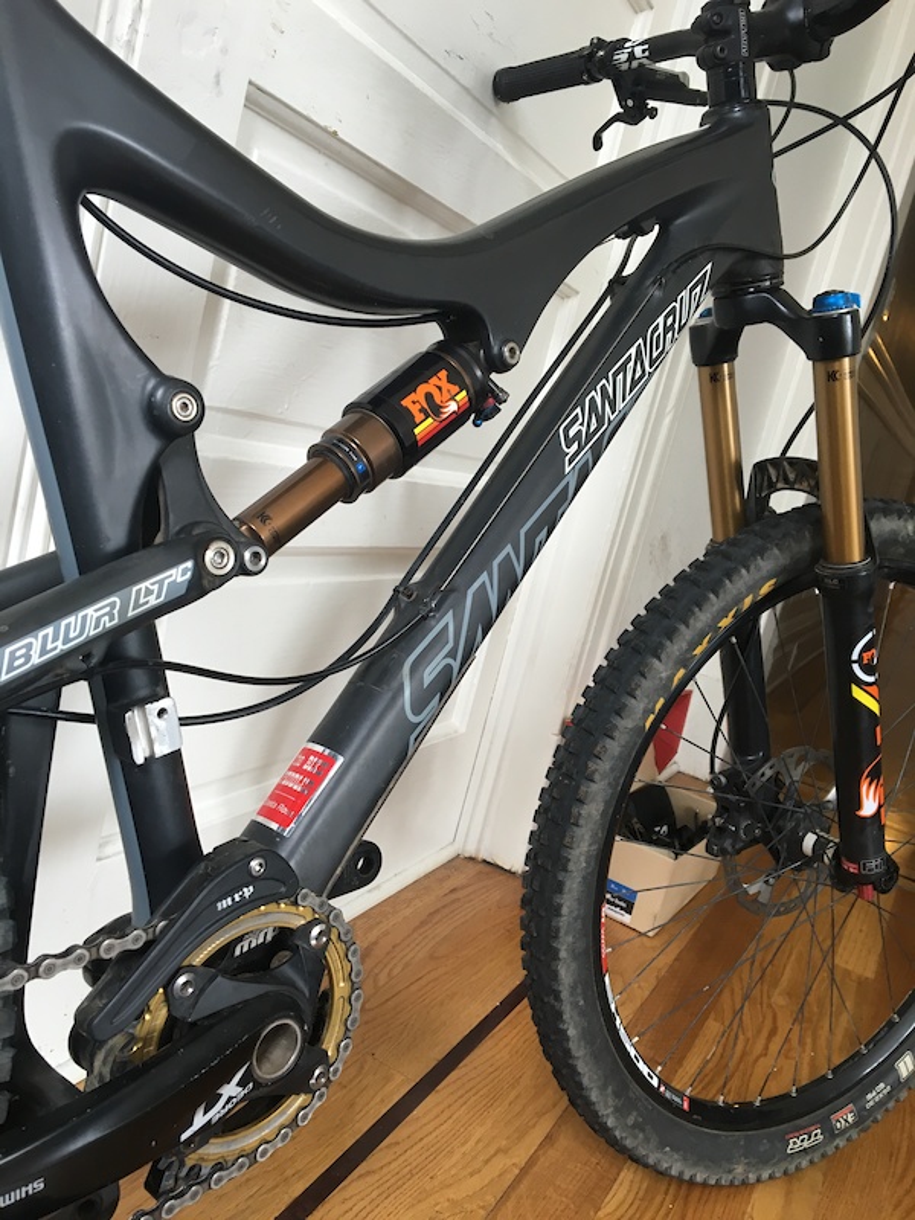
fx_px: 1022
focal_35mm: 29
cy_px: 610
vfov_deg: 61.7
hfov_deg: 48.2
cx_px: 458
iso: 50
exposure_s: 1/30
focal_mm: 4.15
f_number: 2.2
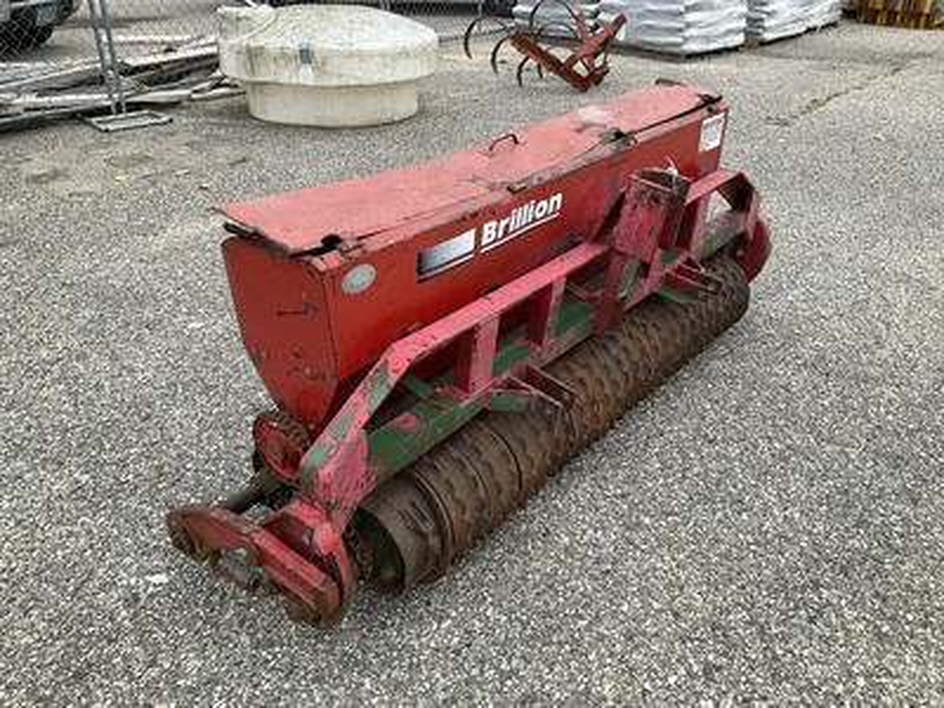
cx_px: 472
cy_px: 354
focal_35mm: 29
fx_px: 791
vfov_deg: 48.2
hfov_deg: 61.7
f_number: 1.8
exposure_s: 1/122
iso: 64
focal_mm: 3
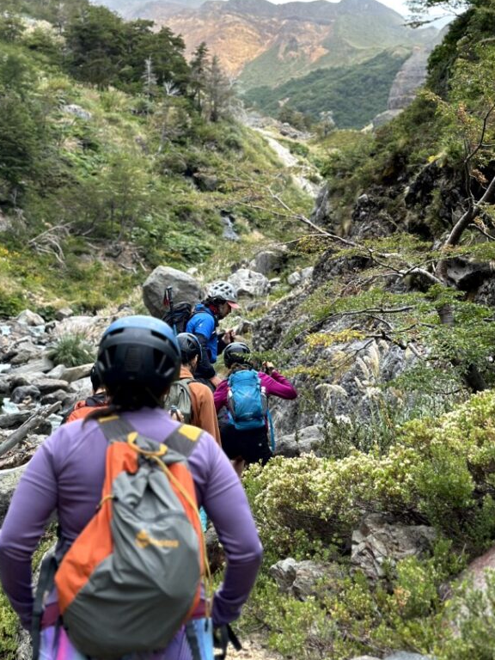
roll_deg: -0.7
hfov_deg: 22.9
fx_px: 1220
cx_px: 200
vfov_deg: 30.1
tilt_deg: +8.1
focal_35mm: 64
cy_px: 222
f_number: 1.78
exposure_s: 1/729
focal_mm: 6.86
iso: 80
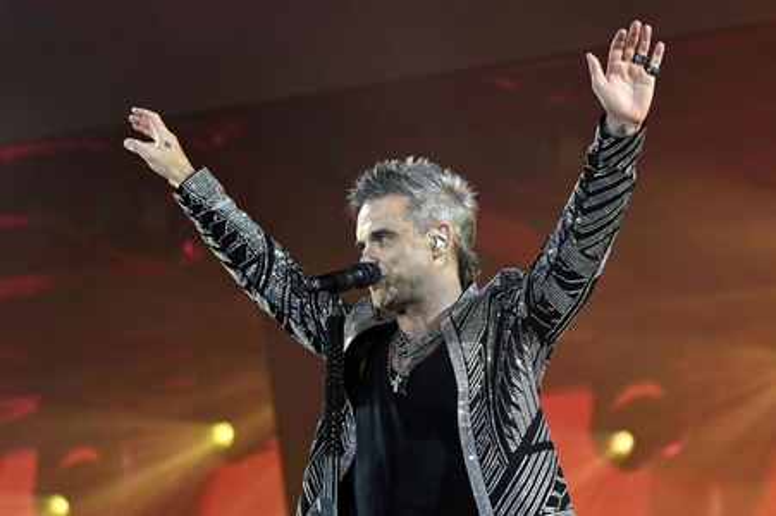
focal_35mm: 230
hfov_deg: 9.0
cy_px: 258
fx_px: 4954
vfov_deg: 6.0
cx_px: 388
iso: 1600
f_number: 5.6
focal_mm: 230
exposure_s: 1/200
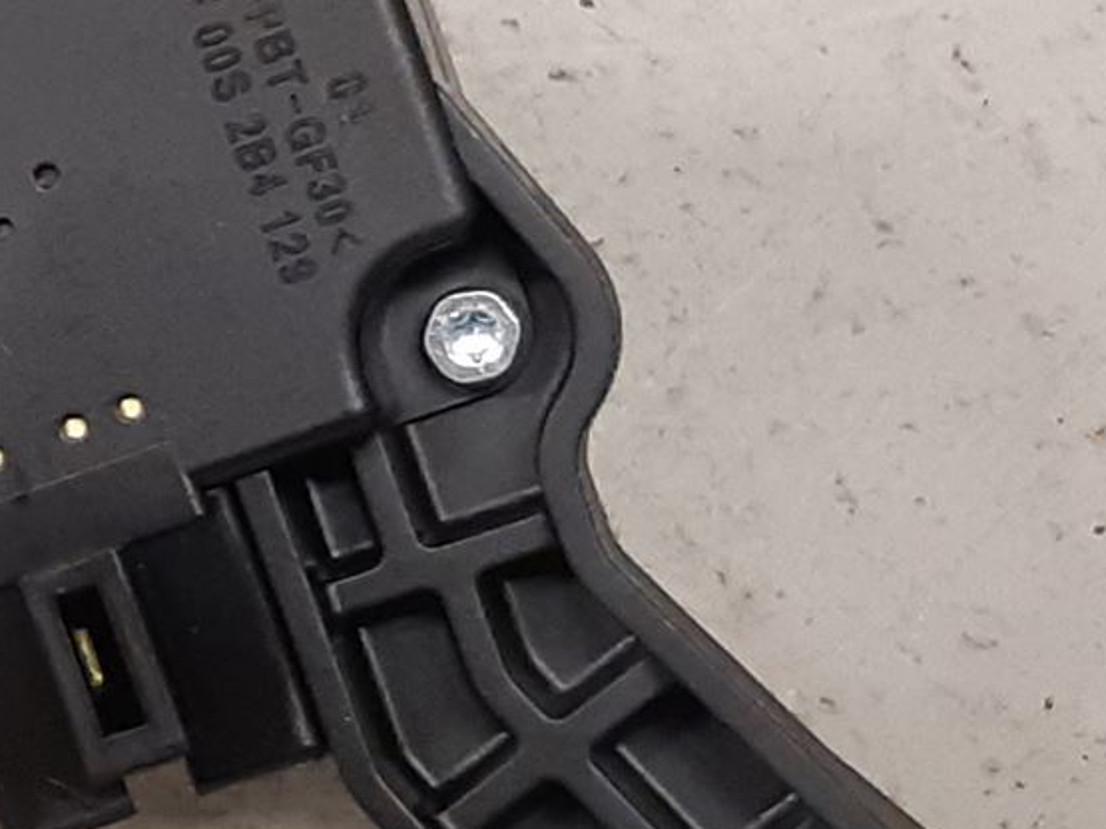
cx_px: -522
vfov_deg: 15.3
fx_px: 3067
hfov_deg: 18.3
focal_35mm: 96
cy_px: 666
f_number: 1.7
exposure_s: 1/50
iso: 250
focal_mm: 3.93
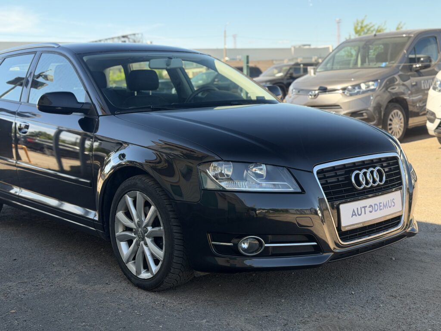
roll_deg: +3.7
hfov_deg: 39.7
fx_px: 612
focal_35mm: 48
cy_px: 166
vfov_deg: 30.3
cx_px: 220
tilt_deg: -8.4
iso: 80
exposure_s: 1/386
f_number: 1.78
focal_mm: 6.76
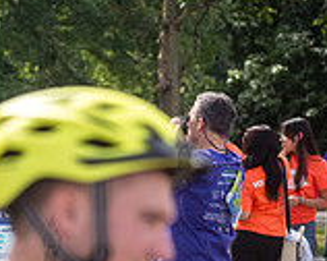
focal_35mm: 345
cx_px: -217
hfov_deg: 5.5
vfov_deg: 4.5
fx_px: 3335
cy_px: 152
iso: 250
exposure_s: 1/1250
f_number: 4.5
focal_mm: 100
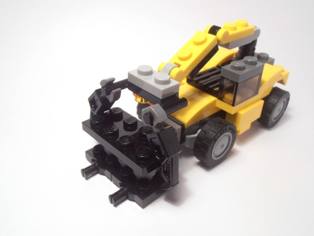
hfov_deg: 50.1
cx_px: 157
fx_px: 336
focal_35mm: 37
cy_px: 118
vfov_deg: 38.7
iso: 80
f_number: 3.9
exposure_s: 1/40
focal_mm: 6.61
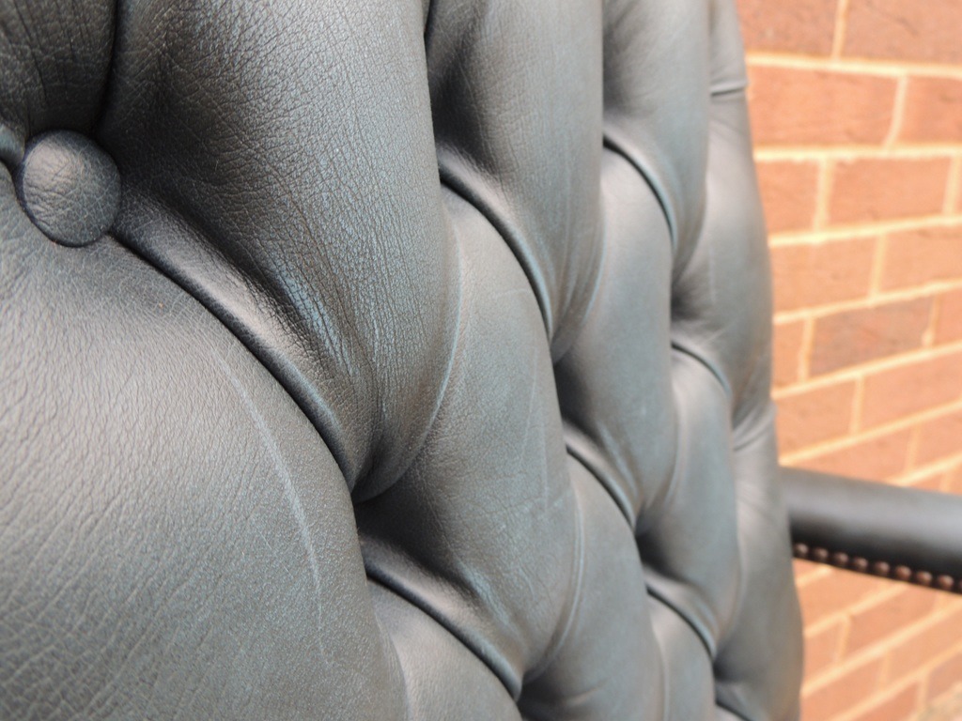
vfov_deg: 42.9
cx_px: 481
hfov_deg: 55.4
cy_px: 360
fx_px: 917
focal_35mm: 33
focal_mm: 5.8
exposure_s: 1/60
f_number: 3.2
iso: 100
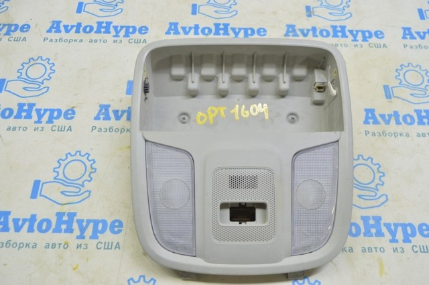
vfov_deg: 39.9
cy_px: 142
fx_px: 393
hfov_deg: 57.3
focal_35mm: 33
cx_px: 214
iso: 400
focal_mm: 22
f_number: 5.6
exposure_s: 1/20
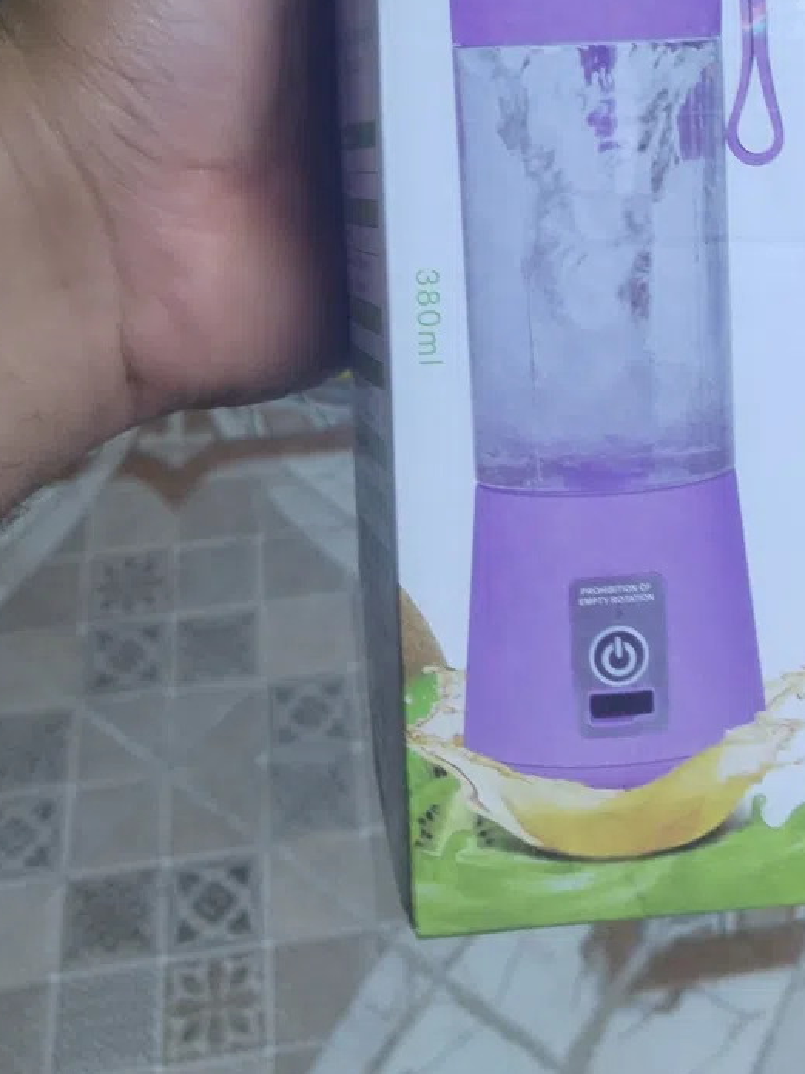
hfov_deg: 28.1
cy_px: 197
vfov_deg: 36.1
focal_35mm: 51
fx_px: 1581
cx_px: 618
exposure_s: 1/50
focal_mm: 4.75
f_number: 1.8
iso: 312
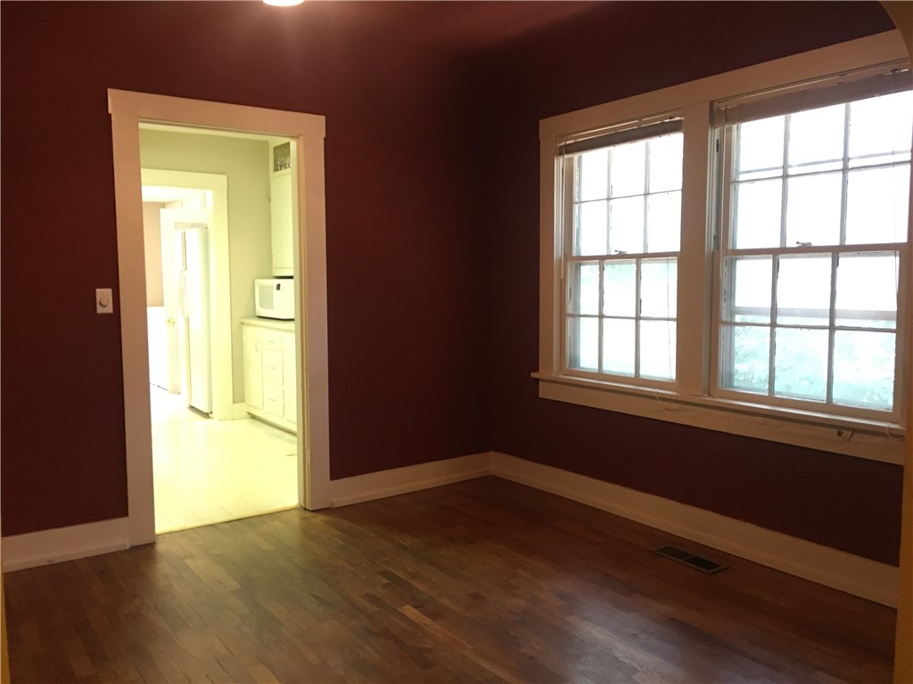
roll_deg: +0.0
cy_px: 342
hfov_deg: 61.7
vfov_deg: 48.2
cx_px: 456
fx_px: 765
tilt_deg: -4.9
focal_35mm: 29
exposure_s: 1/30
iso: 200
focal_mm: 4.15
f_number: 2.2
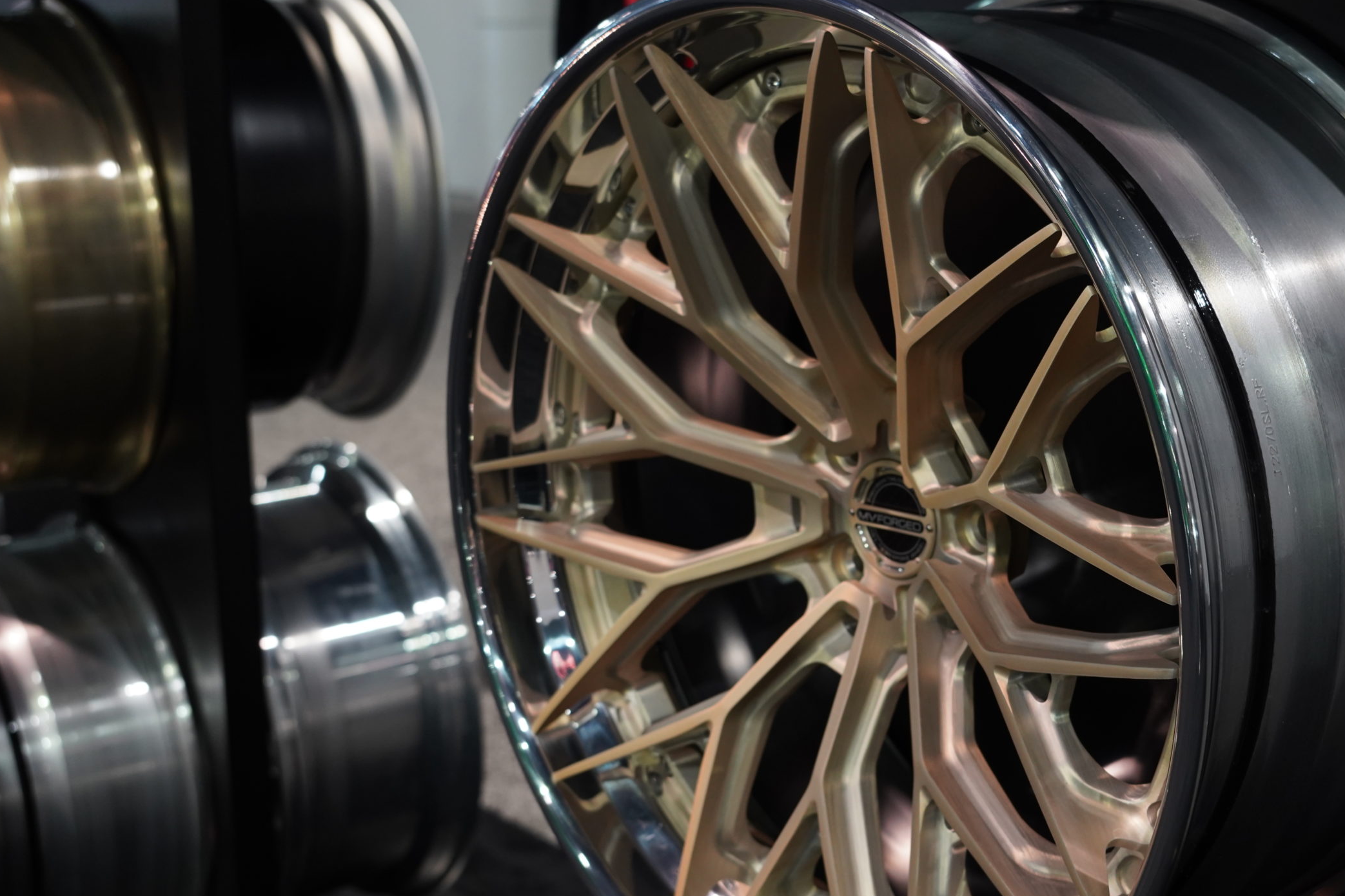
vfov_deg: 25.0
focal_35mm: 54
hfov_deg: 36.8
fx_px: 2017
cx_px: 797
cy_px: 538
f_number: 5.6
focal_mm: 44
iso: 1250
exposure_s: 1/15
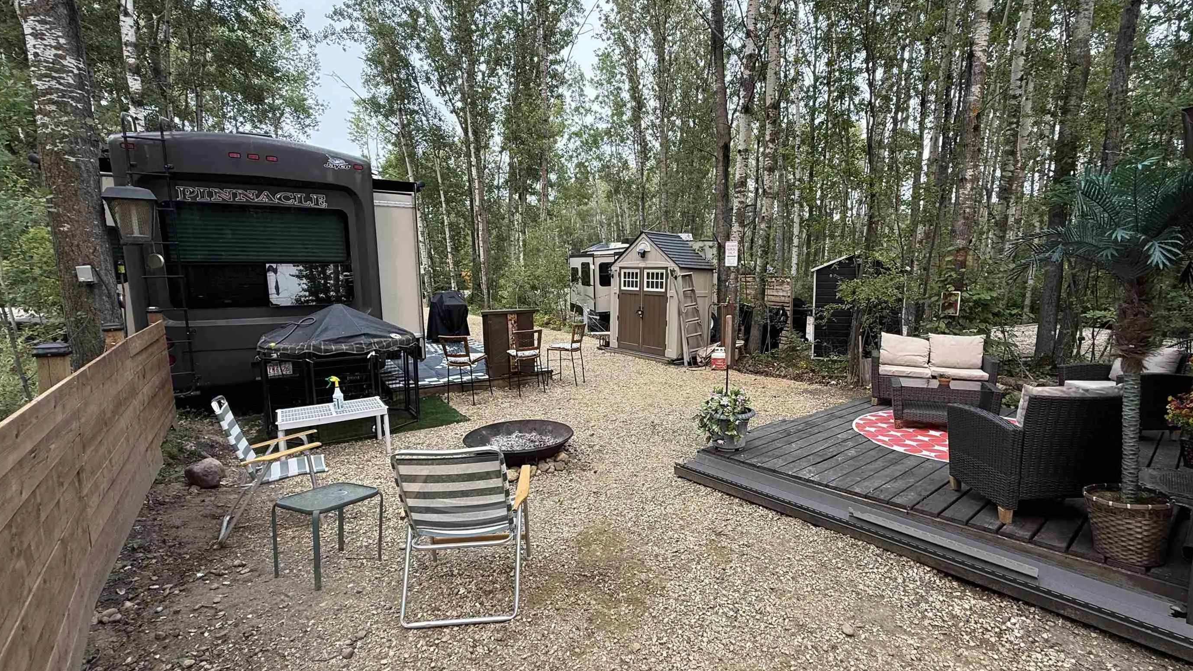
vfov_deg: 63.9
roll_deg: +0.2
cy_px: 345
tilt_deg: -8.3
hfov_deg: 95.6
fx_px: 538
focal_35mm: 17
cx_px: 655
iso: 64
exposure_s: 1/368
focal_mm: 2.22
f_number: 2.2
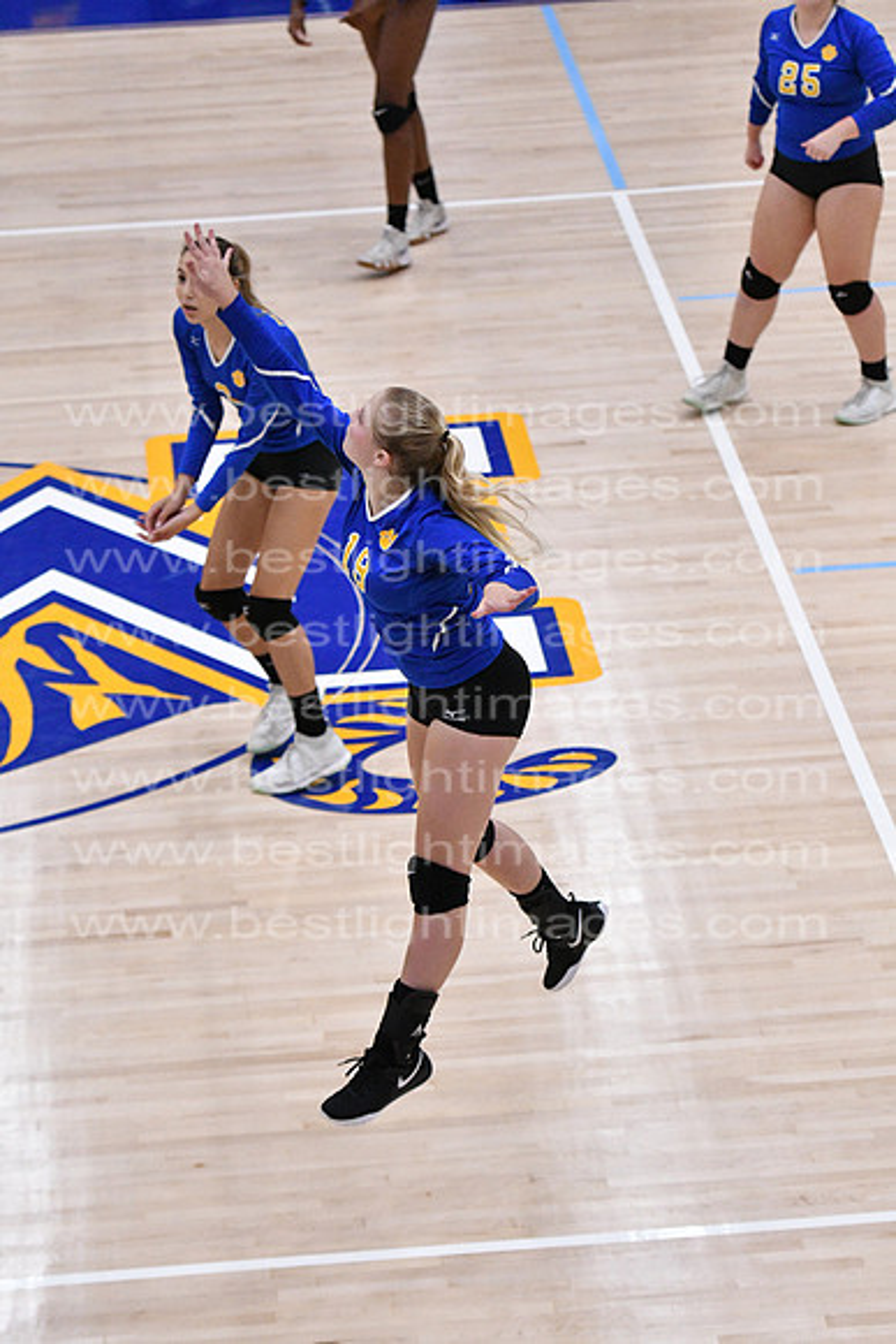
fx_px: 5708
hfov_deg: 9.0
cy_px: 672
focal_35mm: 153
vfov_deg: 13.4
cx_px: 448
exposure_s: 1/1250
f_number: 3.2
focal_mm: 102
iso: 6400
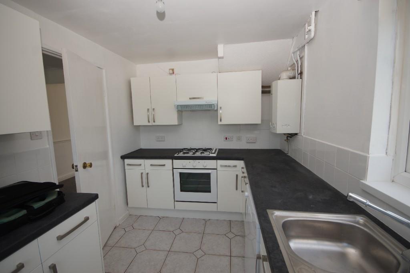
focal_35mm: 15
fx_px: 171
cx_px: 205
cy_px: 136
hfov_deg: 100.4
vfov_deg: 77.3
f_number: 5.6
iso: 160
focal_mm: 10
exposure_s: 1/60
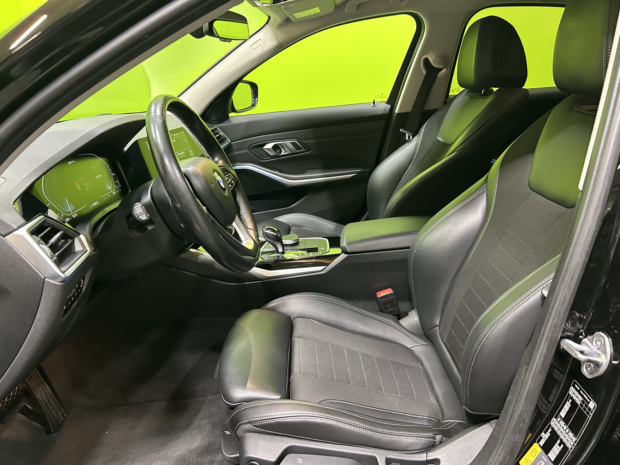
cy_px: 232
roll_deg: +2.9
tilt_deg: -18.7
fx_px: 466
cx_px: 310
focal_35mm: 26
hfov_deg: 67.3
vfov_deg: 53.1
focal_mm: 5.7
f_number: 1.5
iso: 500
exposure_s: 1/49
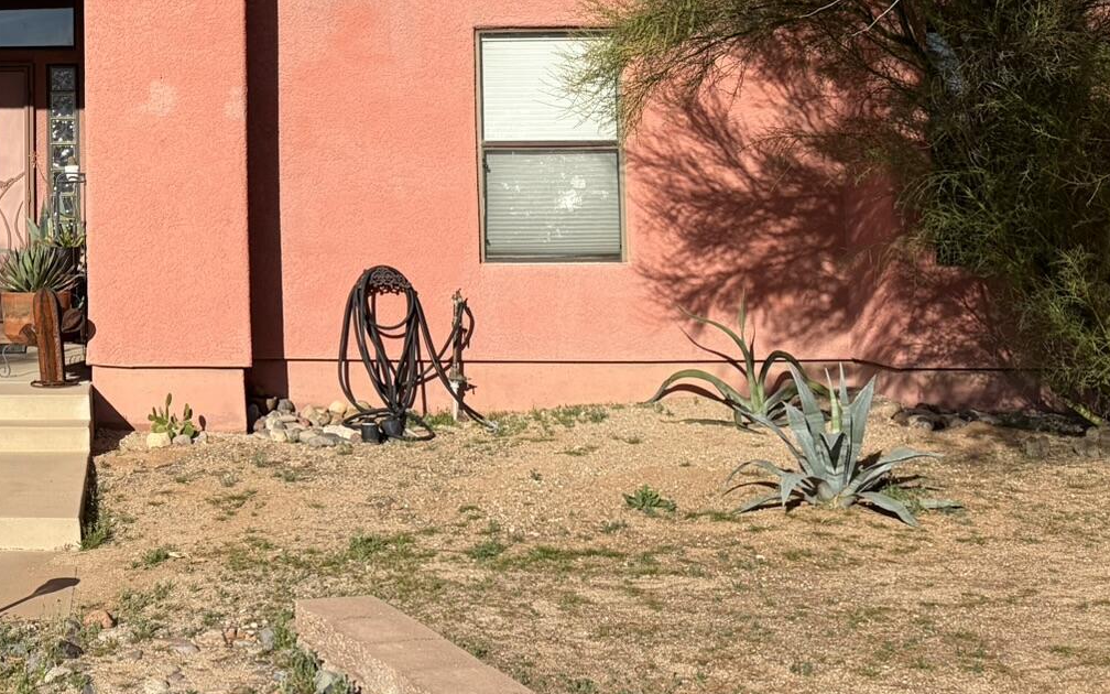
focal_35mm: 56
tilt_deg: +4.4
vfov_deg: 22.7
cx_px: 45
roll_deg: +1.6
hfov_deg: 33.7
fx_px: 1694
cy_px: 104
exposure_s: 1/4065
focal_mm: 5.96
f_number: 1.6
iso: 50
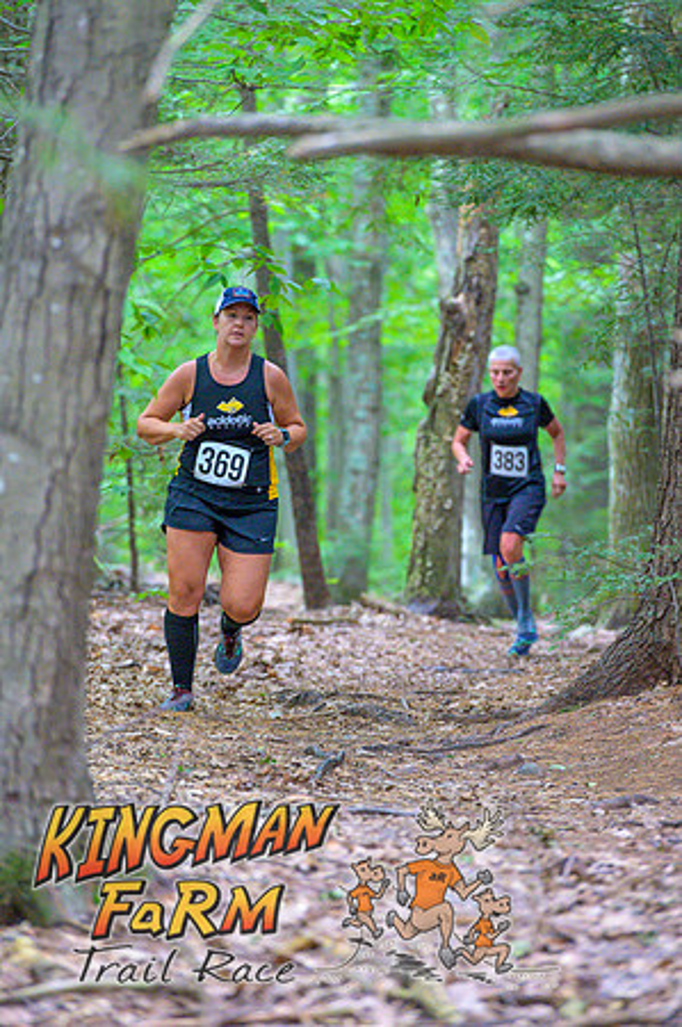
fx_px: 5696
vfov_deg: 10.3
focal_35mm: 200
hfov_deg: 6.9
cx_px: 341
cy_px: 514
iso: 8000
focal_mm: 200
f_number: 4
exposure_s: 1/200
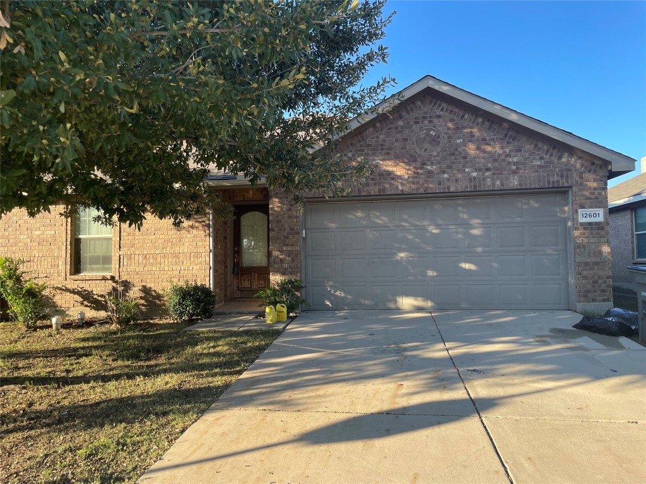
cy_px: 242
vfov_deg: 53.1
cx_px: 323
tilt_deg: +4.0
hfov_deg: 67.3
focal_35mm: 26
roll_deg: +1.3
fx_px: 485
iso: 32
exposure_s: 1/698
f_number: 1.6
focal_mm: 4.2
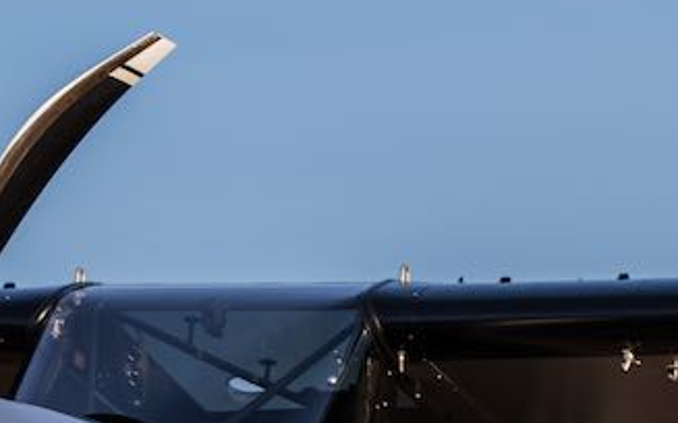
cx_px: 344
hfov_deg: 2.8
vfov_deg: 1.8
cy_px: 643
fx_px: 13814
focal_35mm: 748
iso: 100
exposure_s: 1/320
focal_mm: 200
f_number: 5.6
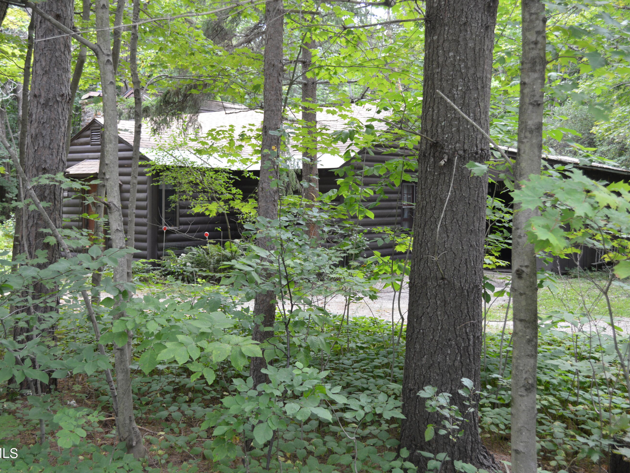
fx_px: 783
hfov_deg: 43.8
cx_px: 295
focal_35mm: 43
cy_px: 235
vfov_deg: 33.6
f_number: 4.5
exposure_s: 1/80
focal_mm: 26
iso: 400
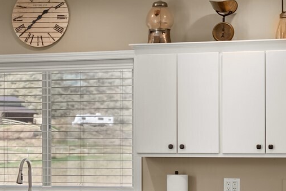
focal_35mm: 117
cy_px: 153
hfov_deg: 17.2
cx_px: 34
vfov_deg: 11.7
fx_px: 930
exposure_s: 1/50
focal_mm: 35
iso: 100
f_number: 2.8
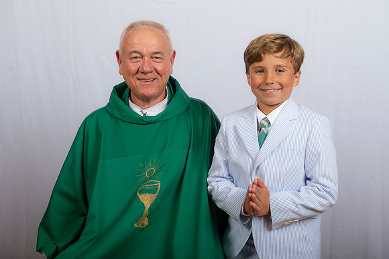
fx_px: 594
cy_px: 130
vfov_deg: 24.6
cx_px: 194
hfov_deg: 36.3
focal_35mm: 55
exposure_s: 1/200
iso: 320
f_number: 8
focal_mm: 55
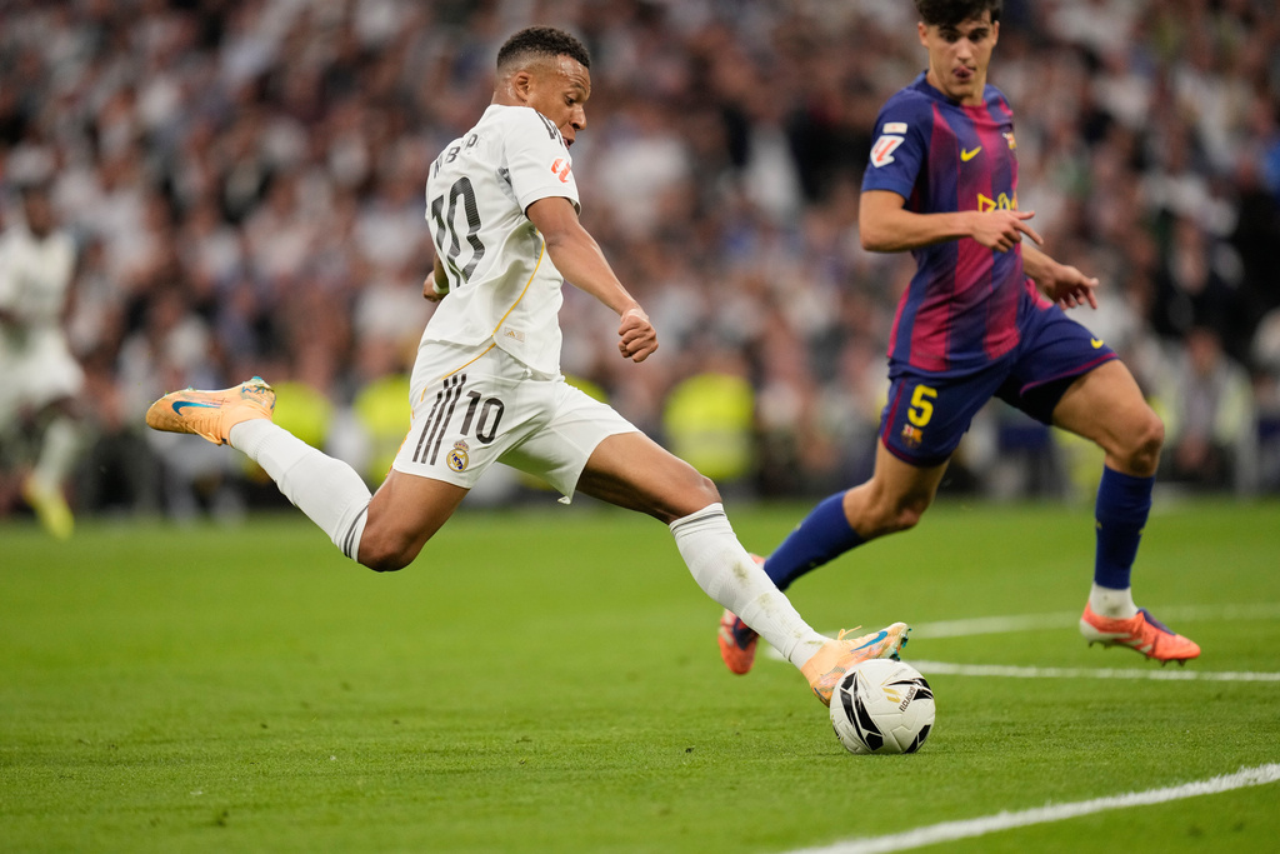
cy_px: 427
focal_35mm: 400
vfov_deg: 3.4
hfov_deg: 5.2
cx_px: 640
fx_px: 14223
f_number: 2.8
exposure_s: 1/3200
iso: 3200
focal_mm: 400
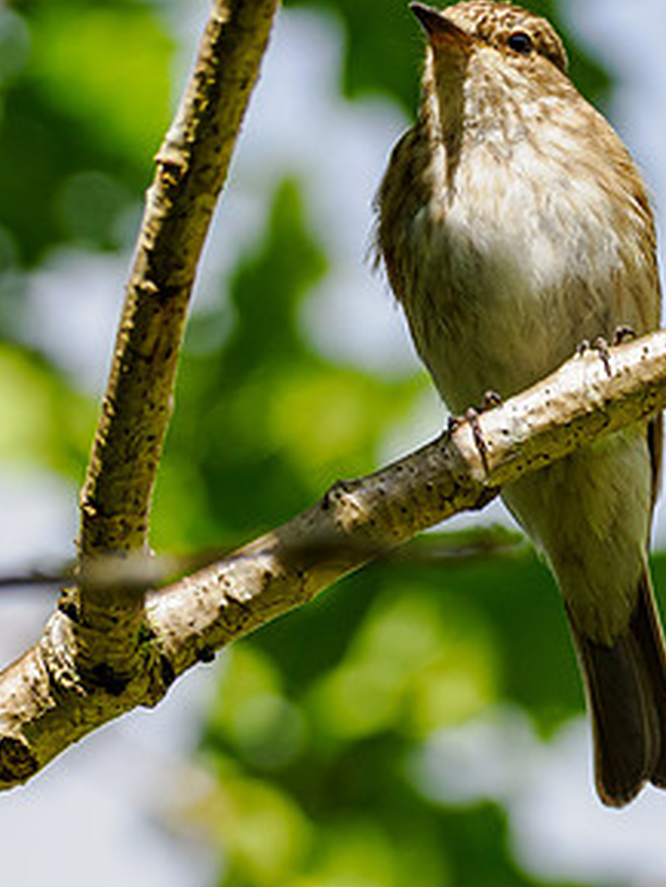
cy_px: 67
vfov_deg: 1.2
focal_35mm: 1612
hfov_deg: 0.9
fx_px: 41322
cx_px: 621
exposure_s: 1/1000
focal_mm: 300
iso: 200
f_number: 4
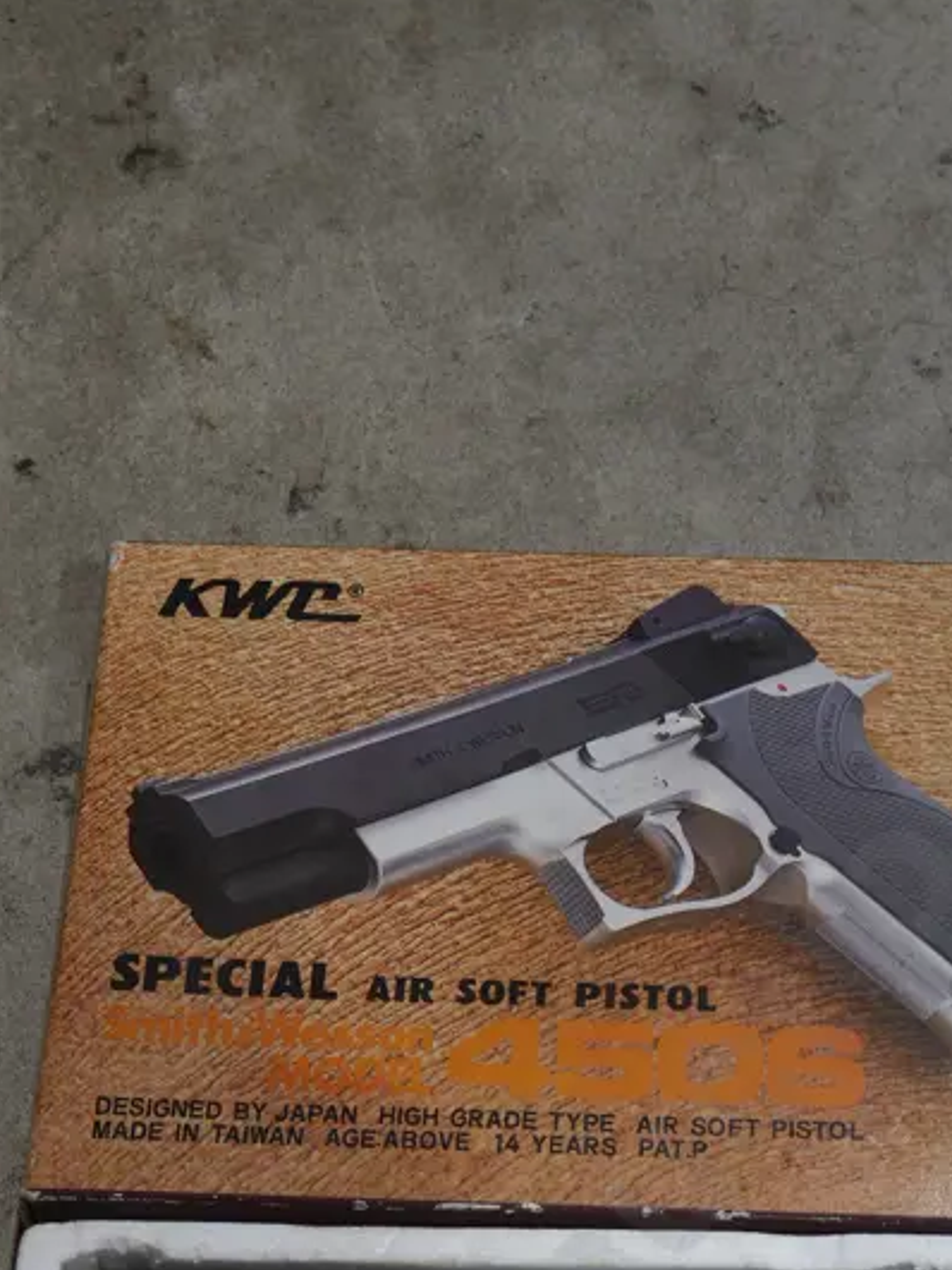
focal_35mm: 81
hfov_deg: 18.1
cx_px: 682
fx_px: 2971
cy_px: 1172
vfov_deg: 23.4
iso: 200
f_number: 4.6
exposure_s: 1/80
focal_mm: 21
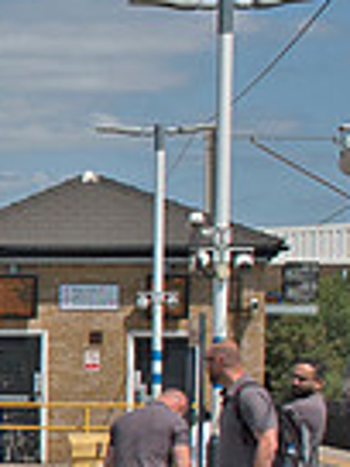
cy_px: 395
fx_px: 2239
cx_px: -566
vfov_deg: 11.8
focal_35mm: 166
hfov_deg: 8.1
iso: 200
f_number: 10
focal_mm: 27
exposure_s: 1/400
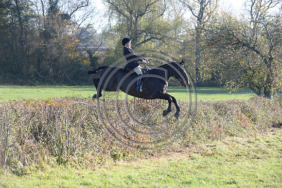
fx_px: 799
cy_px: 94
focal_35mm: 102
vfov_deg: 13.4
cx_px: 141
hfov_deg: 20.0
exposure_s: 1/1250
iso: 1000
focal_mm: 102
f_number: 4.5
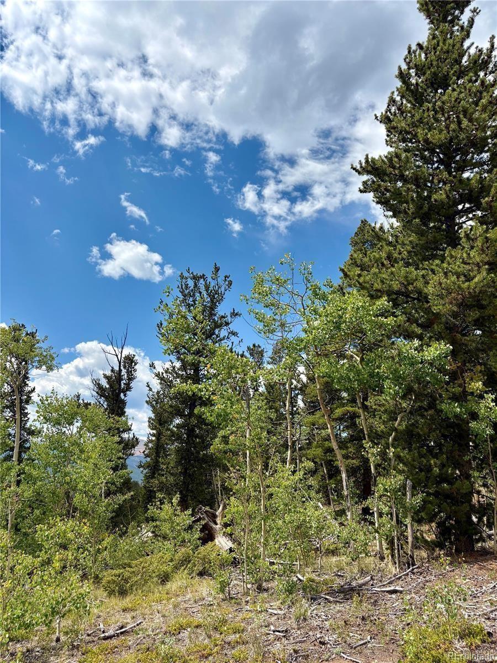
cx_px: 248
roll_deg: -4.7
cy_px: 332
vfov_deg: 67.3
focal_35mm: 26
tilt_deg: +16.7
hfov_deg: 53.1
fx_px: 498
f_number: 1.6
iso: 50
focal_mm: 5.96
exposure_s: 1/4329
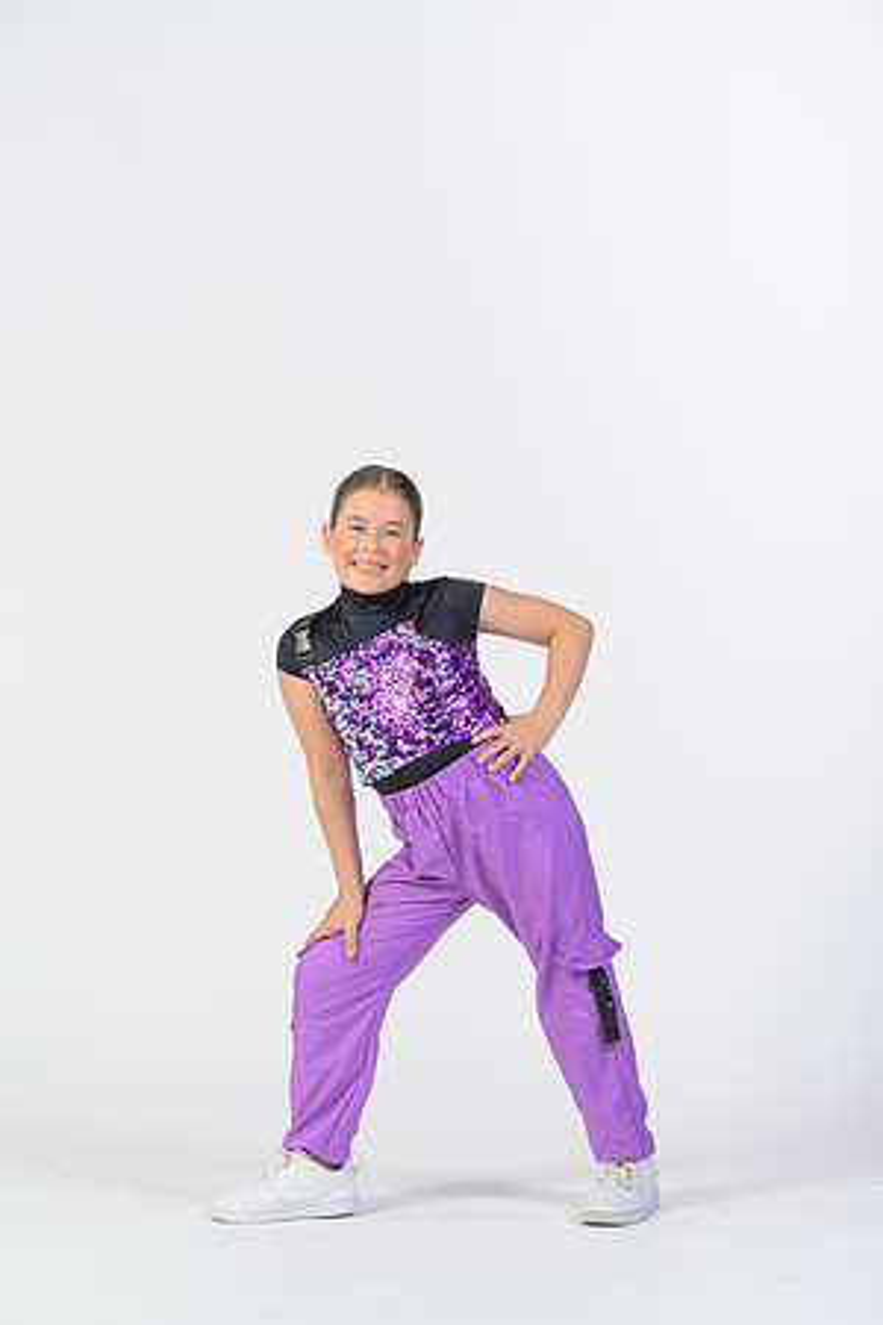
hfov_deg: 12.5
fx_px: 4047
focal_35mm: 110
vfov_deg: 18.6
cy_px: 662
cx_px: 442
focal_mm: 110
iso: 400
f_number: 6.3
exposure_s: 1/160
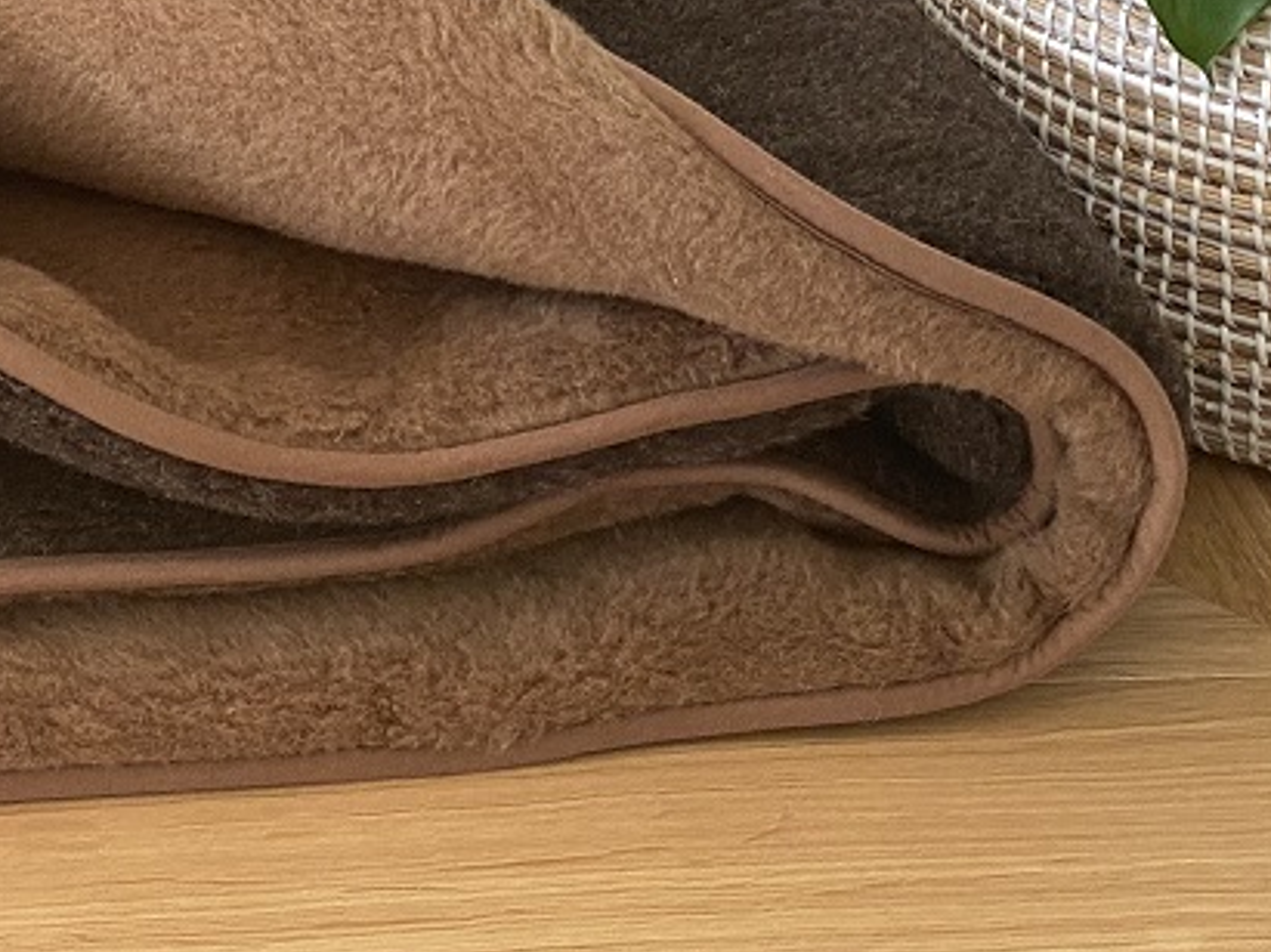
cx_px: 93
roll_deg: +1.5
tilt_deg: -24.6
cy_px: -226
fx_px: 2790
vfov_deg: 18.3
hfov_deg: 24.8
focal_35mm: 76
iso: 125
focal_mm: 4.25
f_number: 1.8
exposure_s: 1/60
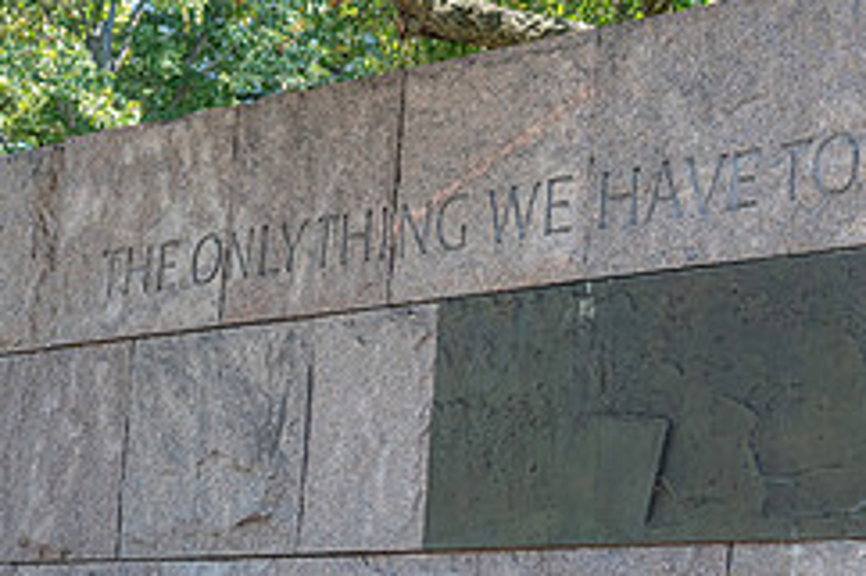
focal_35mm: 108
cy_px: 331
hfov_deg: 18.3
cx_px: 916
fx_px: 2596
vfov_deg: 12.7
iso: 1250
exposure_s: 1/200
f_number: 10
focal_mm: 45
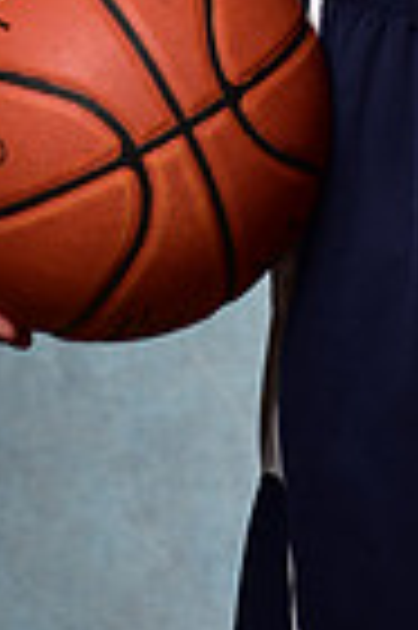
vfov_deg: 6.9
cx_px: 546
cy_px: -536
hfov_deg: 4.7
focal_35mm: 290
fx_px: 5063
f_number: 5
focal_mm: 70
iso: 100
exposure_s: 1/200
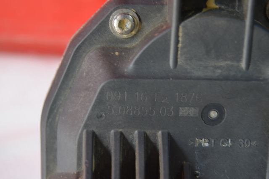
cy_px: 90
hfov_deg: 24.6
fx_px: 616
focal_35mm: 82
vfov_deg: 16.5
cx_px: 134
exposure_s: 1/60
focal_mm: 55
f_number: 5.6
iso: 900
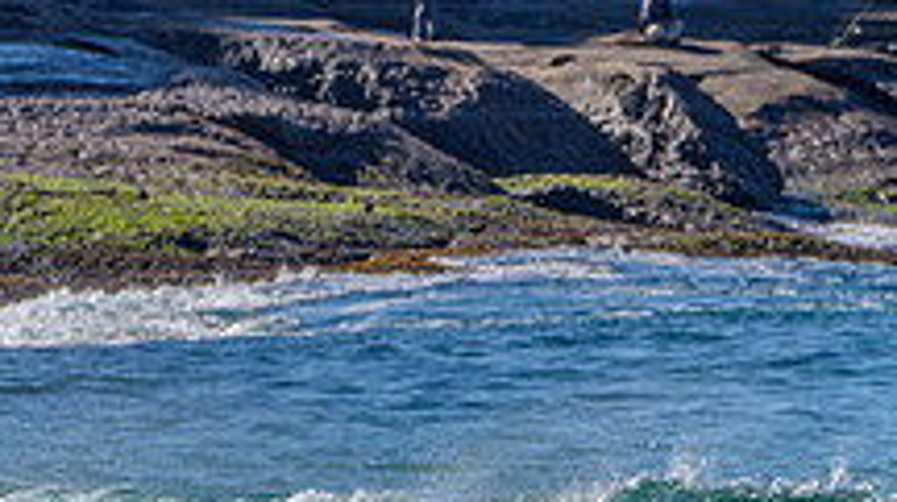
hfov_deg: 1.5
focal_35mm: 1409
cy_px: 624
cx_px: 536
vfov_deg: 0.9
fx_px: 33480
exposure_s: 1/2000
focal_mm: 500
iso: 125
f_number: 5.6
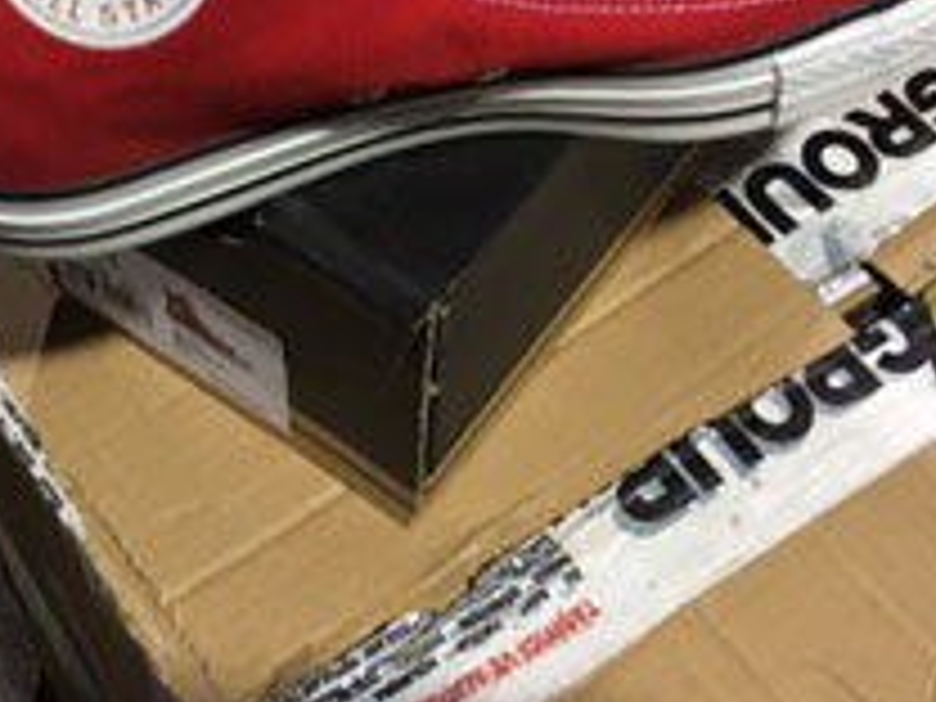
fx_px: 1812
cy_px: 122
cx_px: 302
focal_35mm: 67
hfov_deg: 28.8
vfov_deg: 21.6
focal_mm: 4.15
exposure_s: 1/15
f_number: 2.2
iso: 80
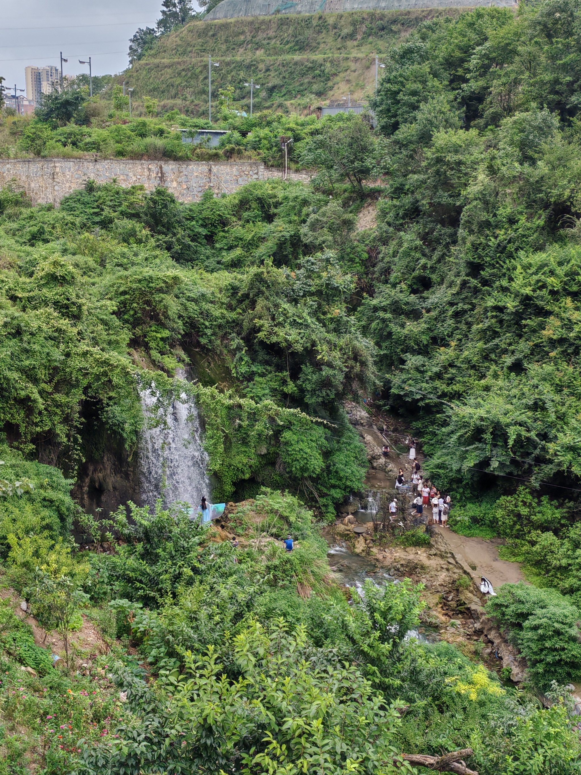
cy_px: 388
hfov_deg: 32.2
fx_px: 1007
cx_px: 290
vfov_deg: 42.1
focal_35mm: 45
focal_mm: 5.52
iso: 50
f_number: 1.95
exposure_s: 1/455
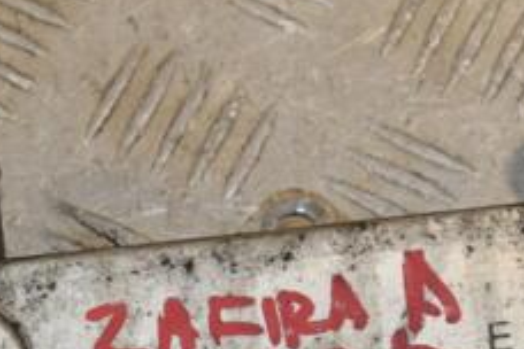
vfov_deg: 6.9
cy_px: 429
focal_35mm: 197
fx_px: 2867
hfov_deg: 10.4
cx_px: 324
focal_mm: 50
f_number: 11
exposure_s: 1/200
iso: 800
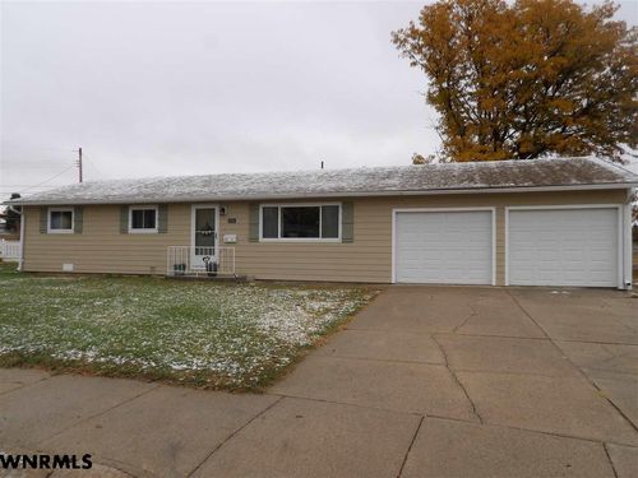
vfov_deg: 56.8
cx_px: 319
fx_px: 442
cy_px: 239
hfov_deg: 71.6
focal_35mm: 24
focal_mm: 4.3
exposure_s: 1/224
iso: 100
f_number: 5.6
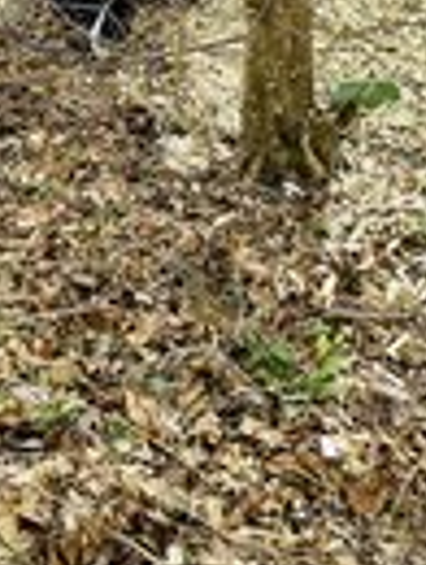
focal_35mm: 80
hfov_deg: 18.3
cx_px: 78
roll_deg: +0.2
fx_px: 1308
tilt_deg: -8.1
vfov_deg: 21.4
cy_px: -217
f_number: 1.6
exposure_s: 1/428
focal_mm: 5.1
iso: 50
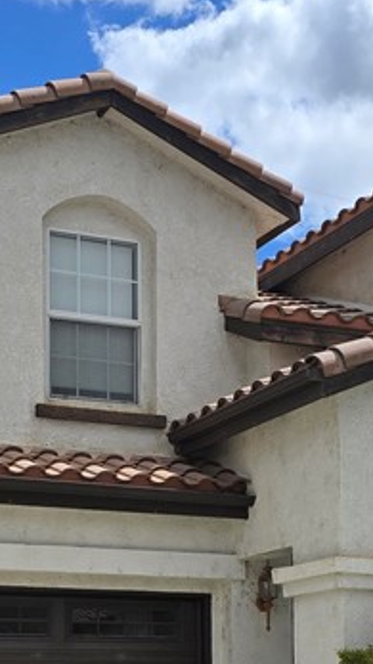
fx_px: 1302
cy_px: 591
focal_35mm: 74
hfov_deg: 16.2
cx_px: 107
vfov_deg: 27.6
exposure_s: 1/1293
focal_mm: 6.3
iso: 12
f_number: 1.7
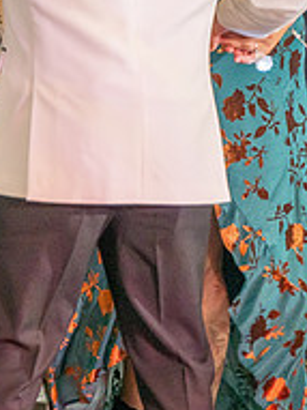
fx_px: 2616
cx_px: -314
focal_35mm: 221
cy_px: 8
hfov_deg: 6.5
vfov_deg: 8.9
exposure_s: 1/125
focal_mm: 70
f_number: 2.8
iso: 1000
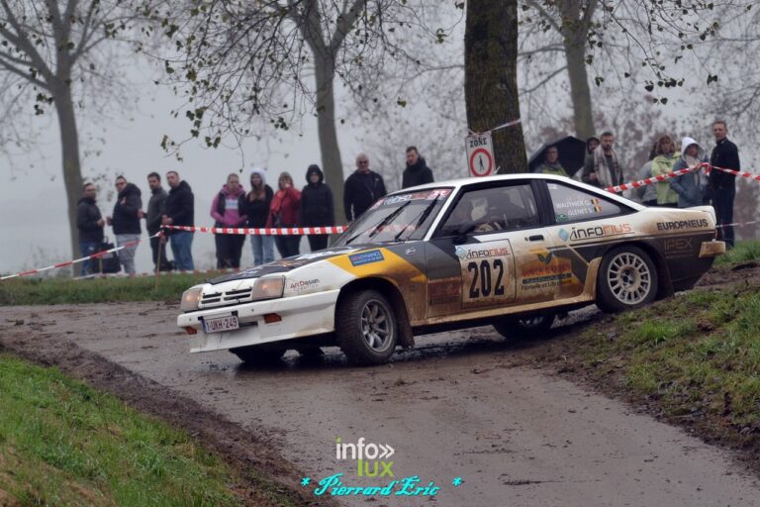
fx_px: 6333
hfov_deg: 6.9
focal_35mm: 300
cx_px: 380
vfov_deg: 4.6
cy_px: 254
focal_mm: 200
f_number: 5.3
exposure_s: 1/500
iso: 450
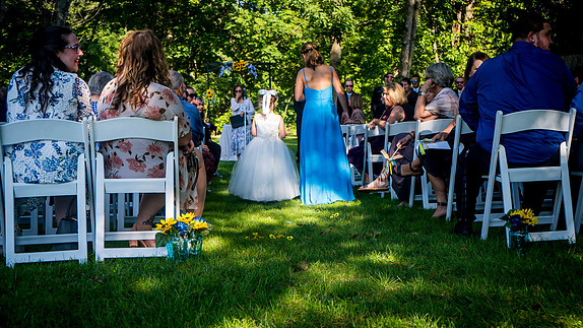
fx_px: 881
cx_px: 353
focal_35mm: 57
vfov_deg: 21.1
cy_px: 160
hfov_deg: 36.5
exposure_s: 1/80
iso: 64
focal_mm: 44
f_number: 5.6
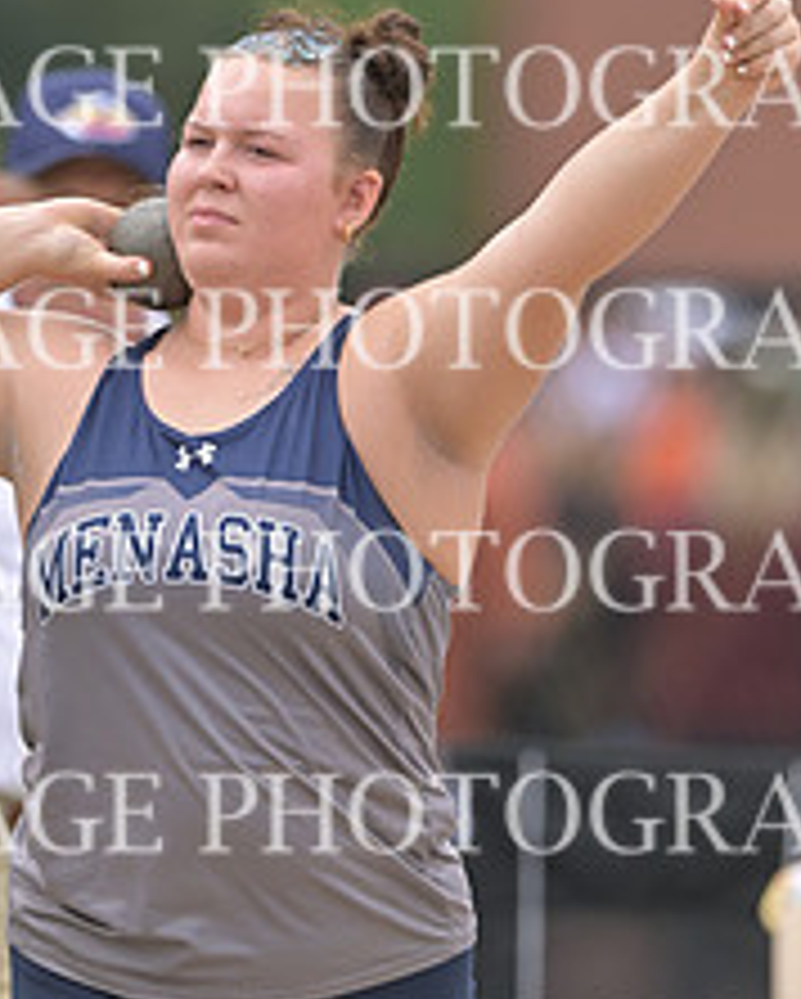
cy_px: 450
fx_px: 28971
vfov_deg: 2.0
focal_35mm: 979
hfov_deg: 1.6
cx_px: 169
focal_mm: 400
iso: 200
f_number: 2.8
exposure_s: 1/2500
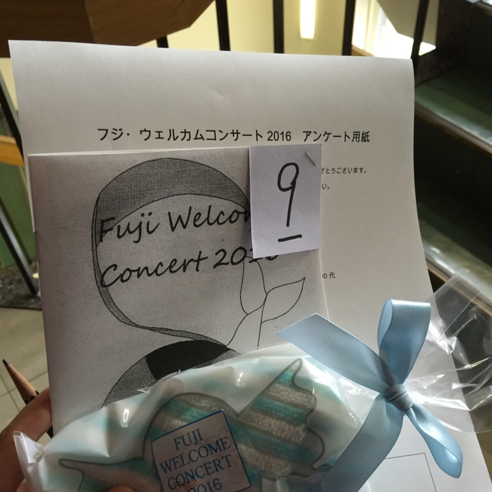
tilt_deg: -50.3
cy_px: 312
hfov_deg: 47.2
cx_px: 244
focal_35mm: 35
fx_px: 563
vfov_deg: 46.7
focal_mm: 4.15
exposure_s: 1/30
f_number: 2.2
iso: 125
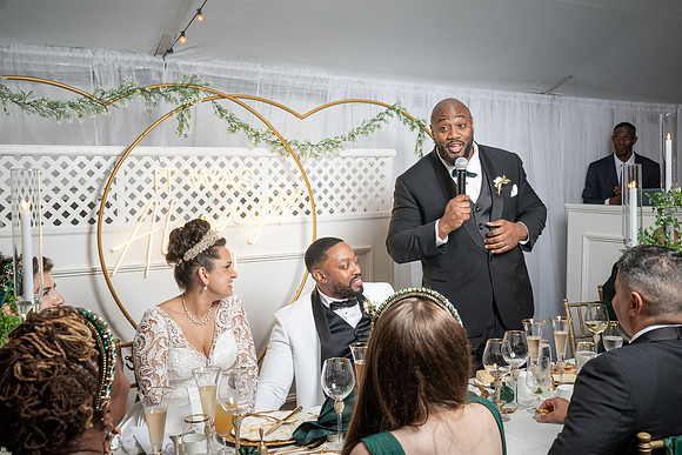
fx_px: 752
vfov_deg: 33.7
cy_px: 202
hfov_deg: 48.7
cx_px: 384
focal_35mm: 40
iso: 1000
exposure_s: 1/200
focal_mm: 35
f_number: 5.6
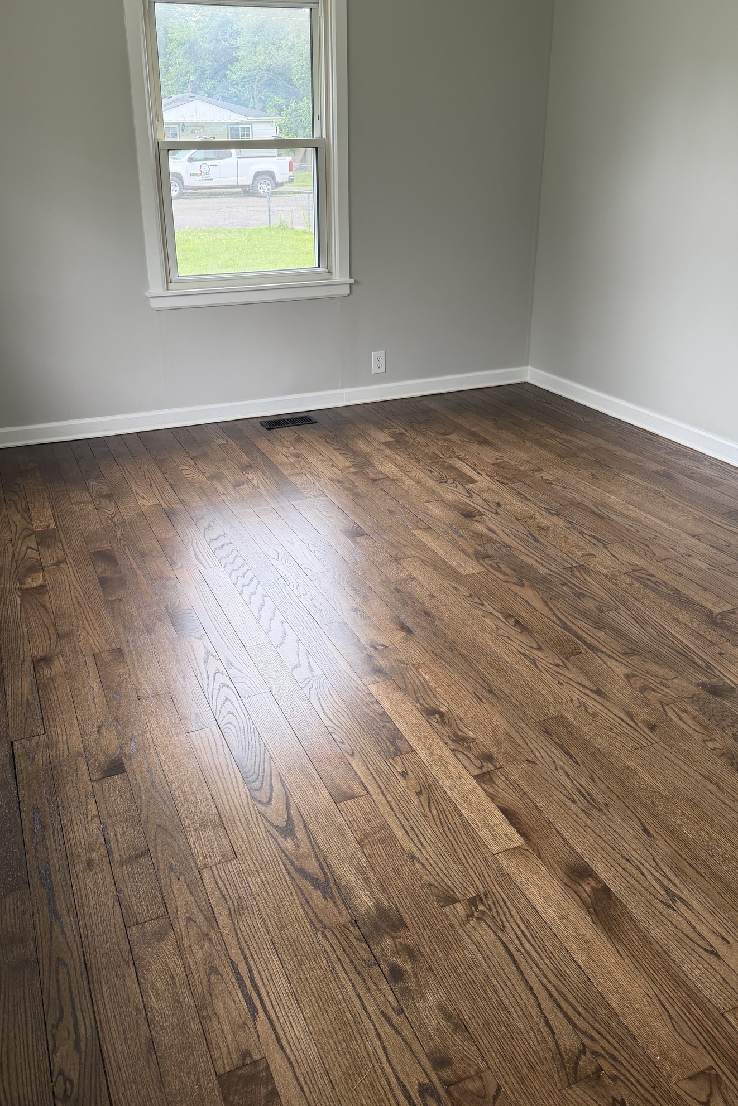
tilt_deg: -20.7
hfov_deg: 44.9
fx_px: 892
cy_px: 474
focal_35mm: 29
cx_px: 331
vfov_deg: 63.4
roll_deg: +0.9
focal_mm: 6.76
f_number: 1.78
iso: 100
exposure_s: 1/196
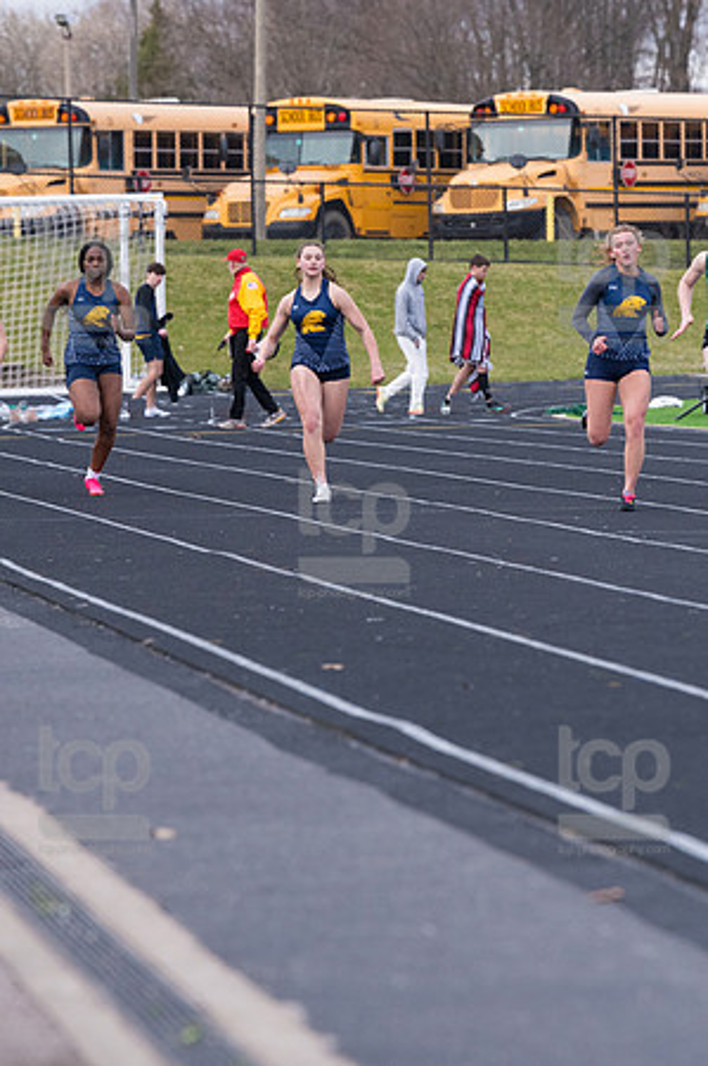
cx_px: 354
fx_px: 8870
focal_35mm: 300
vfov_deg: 6.9
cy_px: 533
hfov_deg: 4.6
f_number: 5
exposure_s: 1/2000
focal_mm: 200
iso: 1250
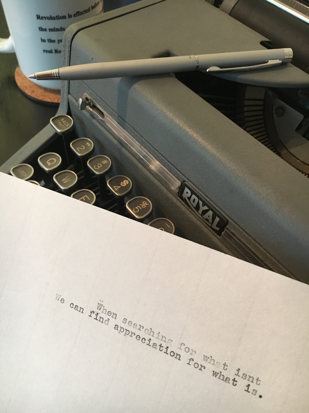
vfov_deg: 61.7
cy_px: 206
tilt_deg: -54.3
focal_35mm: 29
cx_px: 154
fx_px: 345
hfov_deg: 48.2
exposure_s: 1/30
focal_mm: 4.15
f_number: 2.2
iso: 200
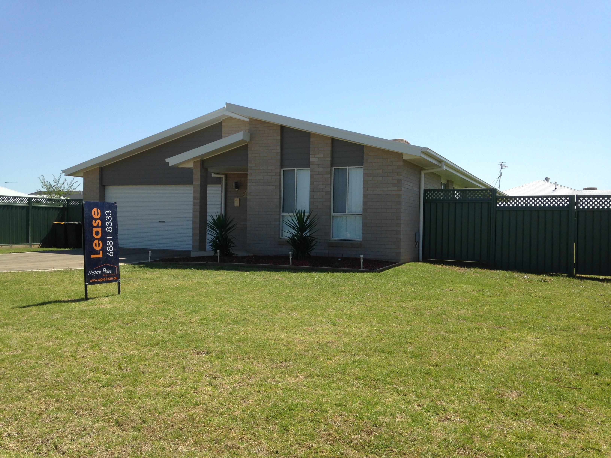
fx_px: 582
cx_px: 306
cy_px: 229
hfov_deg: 55.4
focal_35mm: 33
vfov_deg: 42.9
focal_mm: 4.12
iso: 50
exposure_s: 1/1323
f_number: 2.4
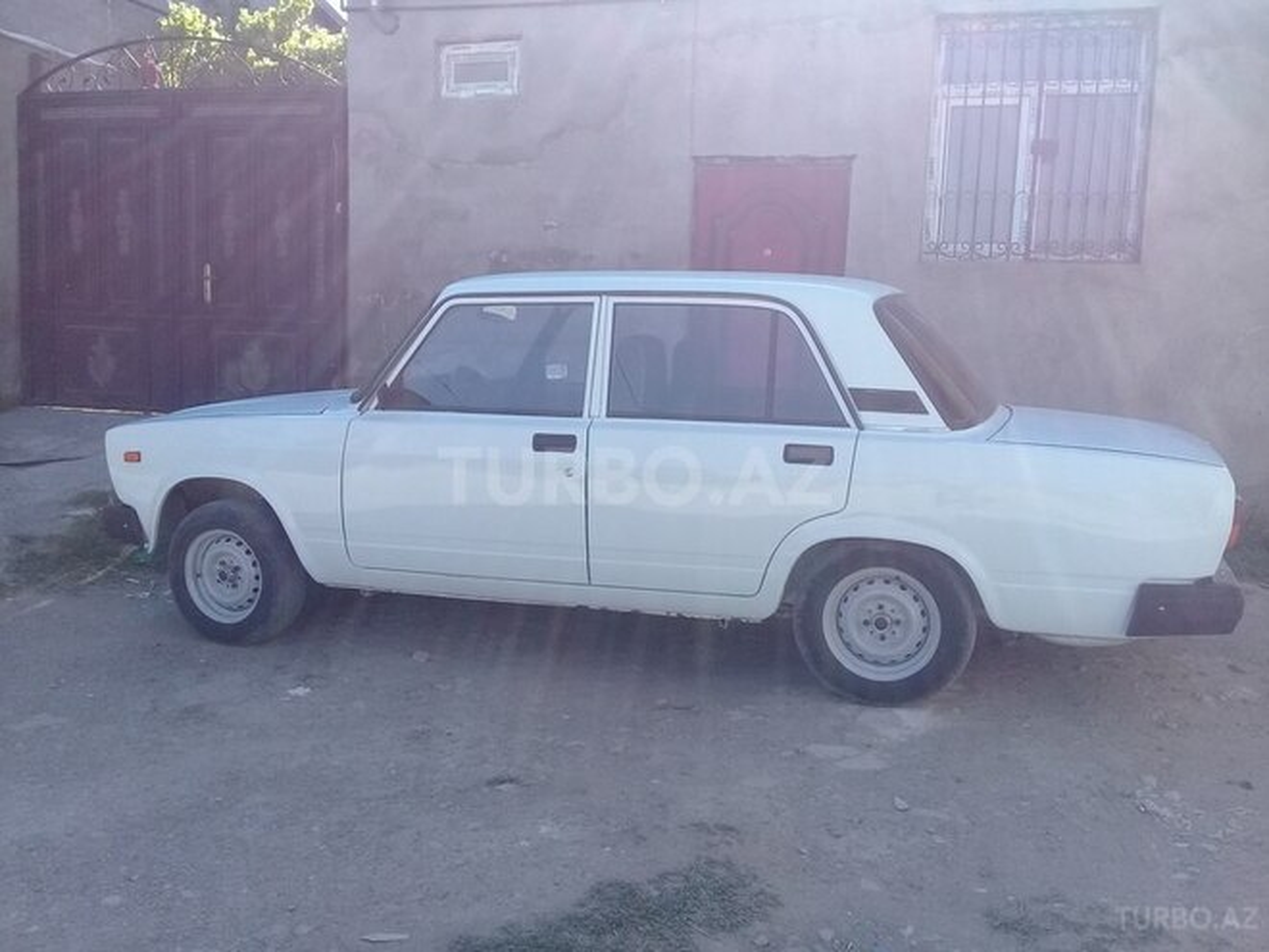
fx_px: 1136
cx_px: 634
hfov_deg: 58.4
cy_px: 476
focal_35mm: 31
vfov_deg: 45.4
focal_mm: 3.3
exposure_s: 1/498
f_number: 2.2
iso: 64
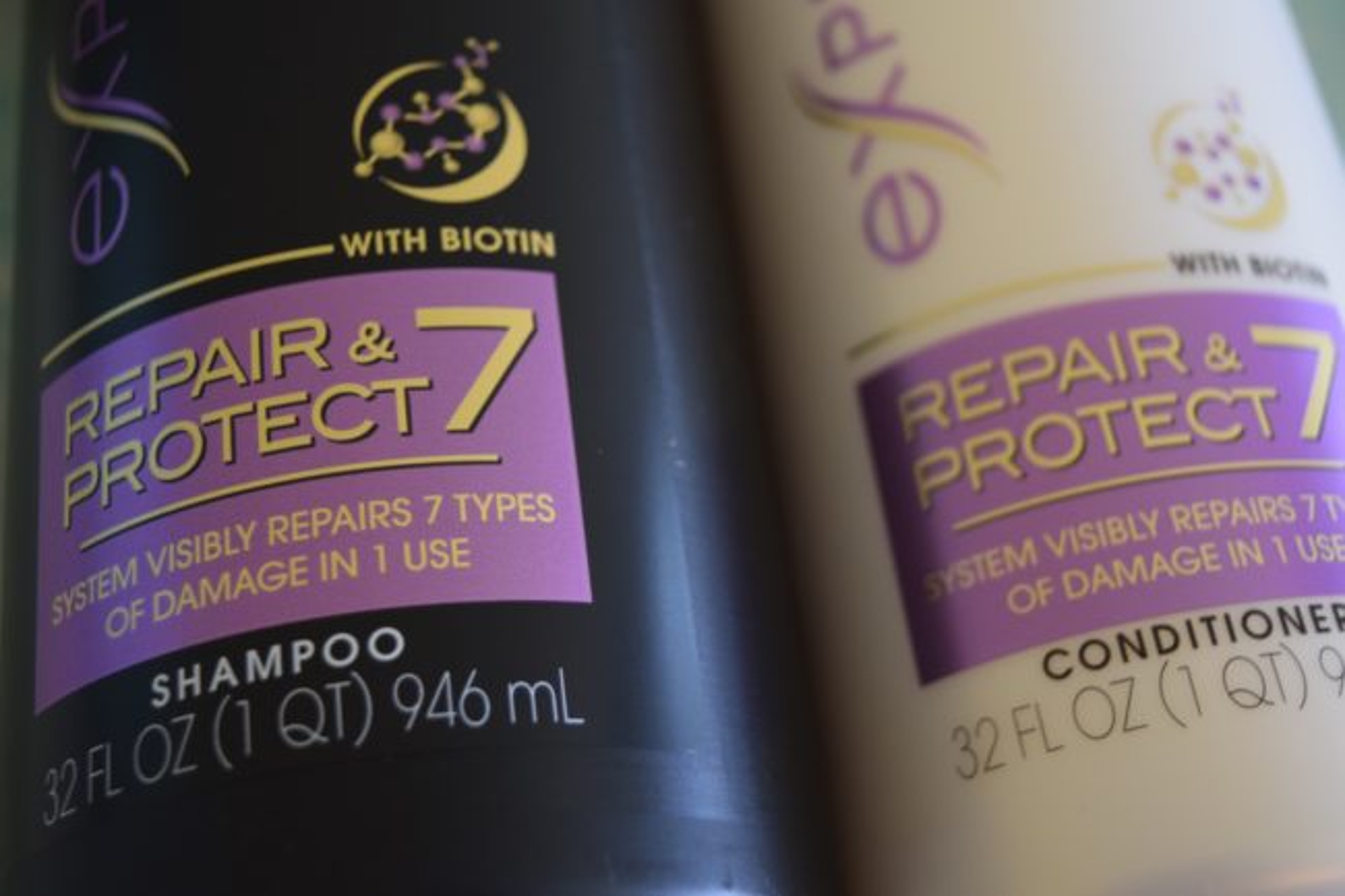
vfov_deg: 25.0
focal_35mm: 54
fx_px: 2017
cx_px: 672
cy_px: 448
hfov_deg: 36.9
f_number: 4.8
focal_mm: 36
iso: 800
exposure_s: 1/60
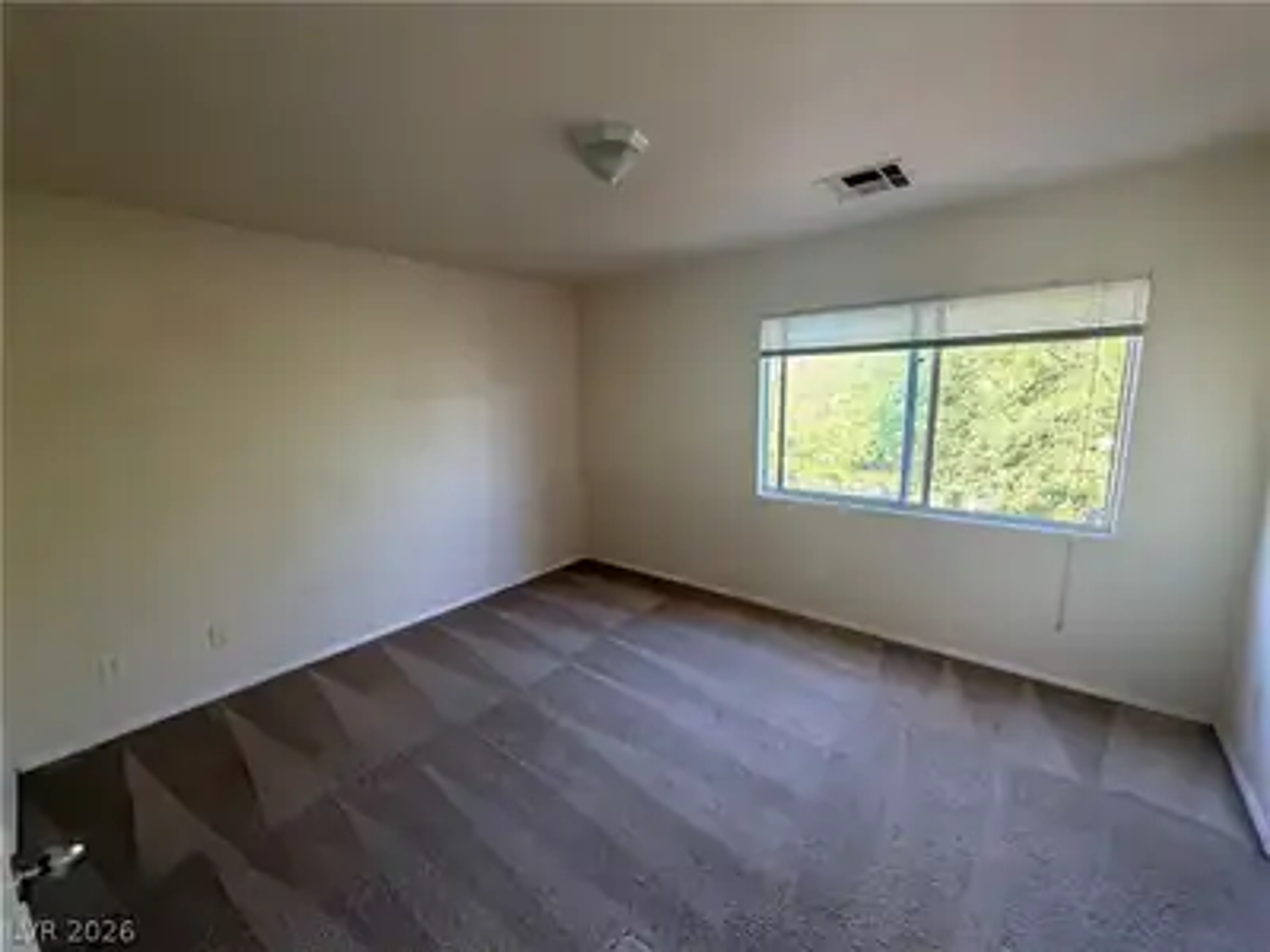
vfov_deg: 85.7
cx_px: 635
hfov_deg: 102.1
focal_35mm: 14
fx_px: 514
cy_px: 476
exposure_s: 1/121
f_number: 2.2
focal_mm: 2.22
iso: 250
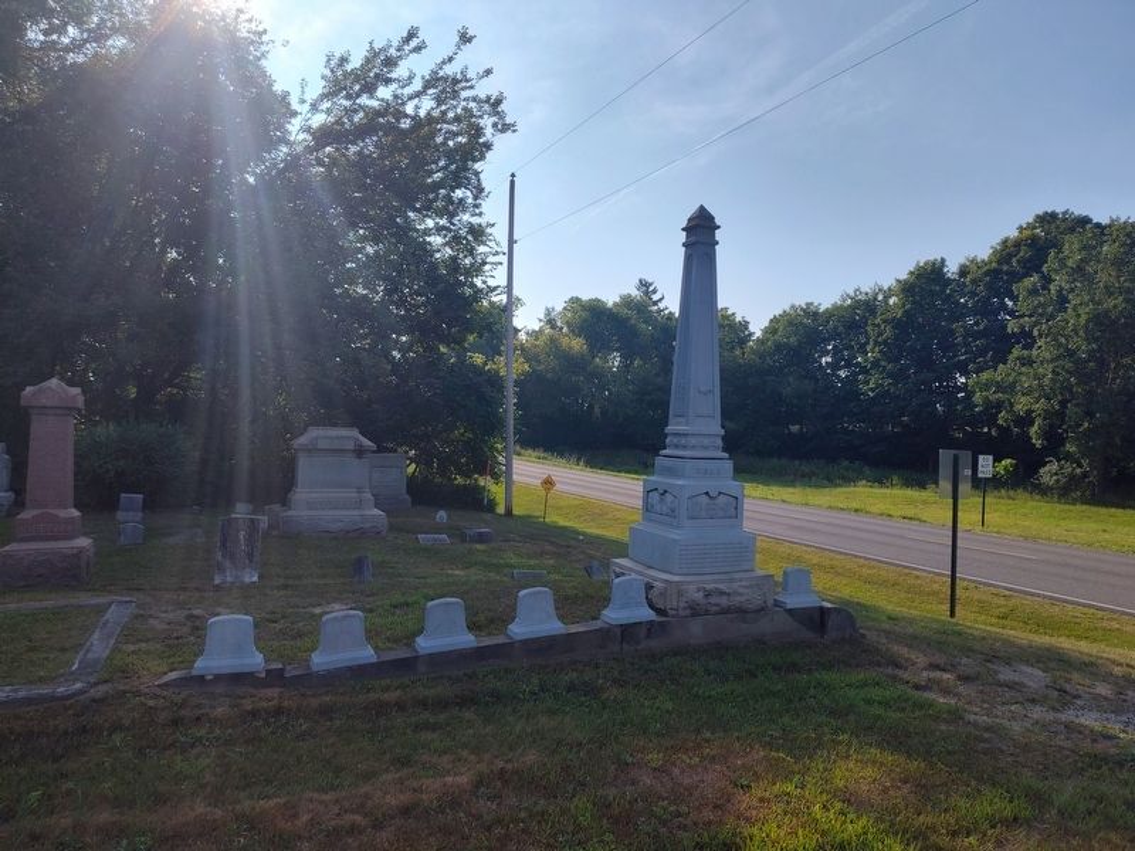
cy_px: 426
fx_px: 754
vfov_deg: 58.9
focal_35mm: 23
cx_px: 568
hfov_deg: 73.9
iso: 100
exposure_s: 1/2281
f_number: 1.8
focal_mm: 5.56
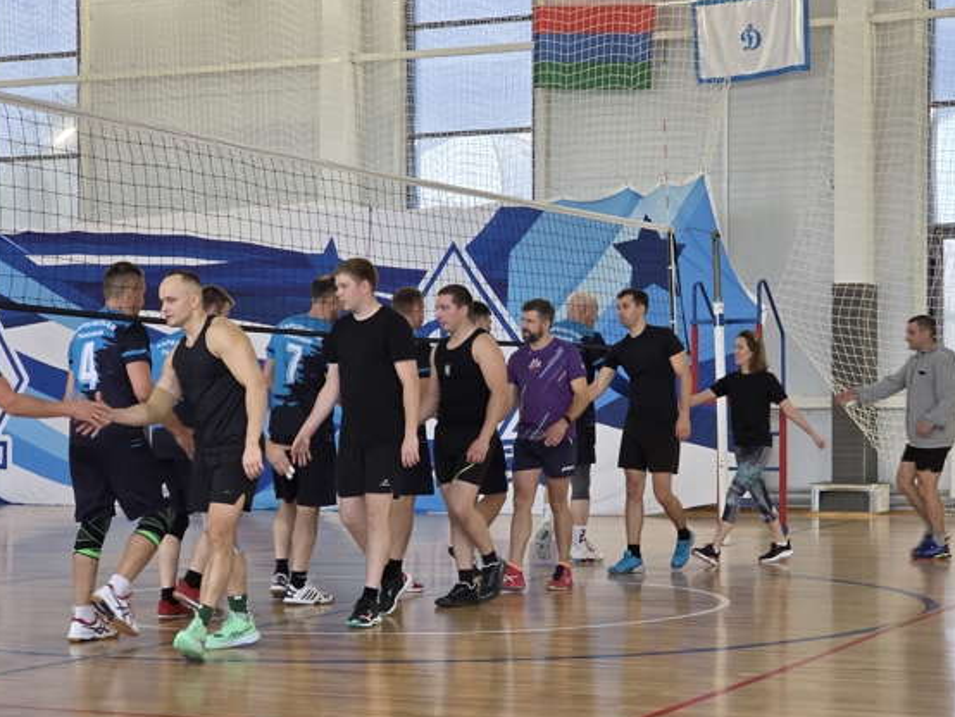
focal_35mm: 83
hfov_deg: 23.5
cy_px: 410
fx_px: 2291
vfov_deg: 17.8
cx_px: 554
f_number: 2.4
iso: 125
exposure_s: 1/100
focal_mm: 7.9
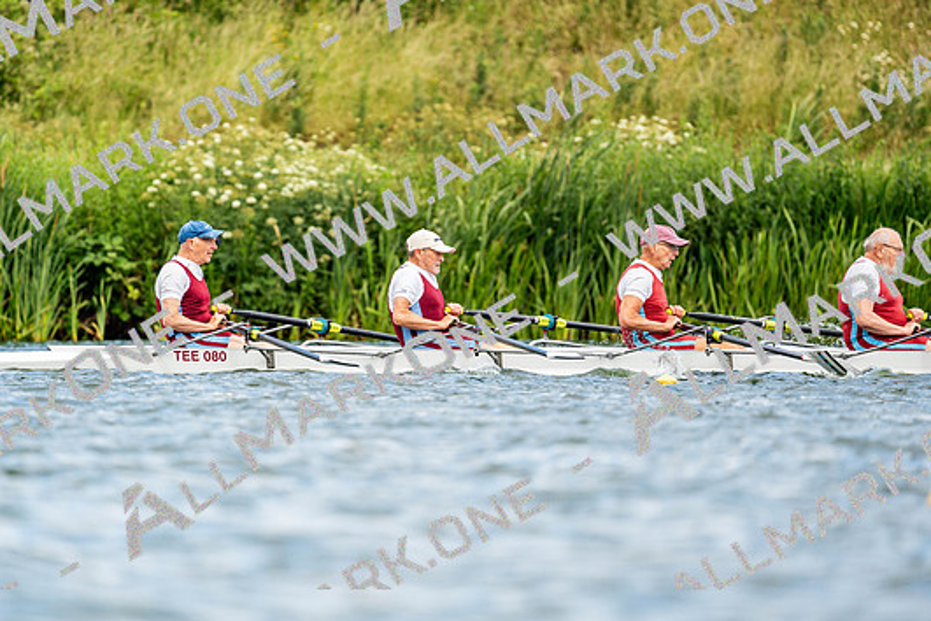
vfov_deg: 2.2
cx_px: 479
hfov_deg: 3.3
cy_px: 289
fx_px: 16136
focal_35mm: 624
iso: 500
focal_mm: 571
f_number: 6.3
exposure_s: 1/2000
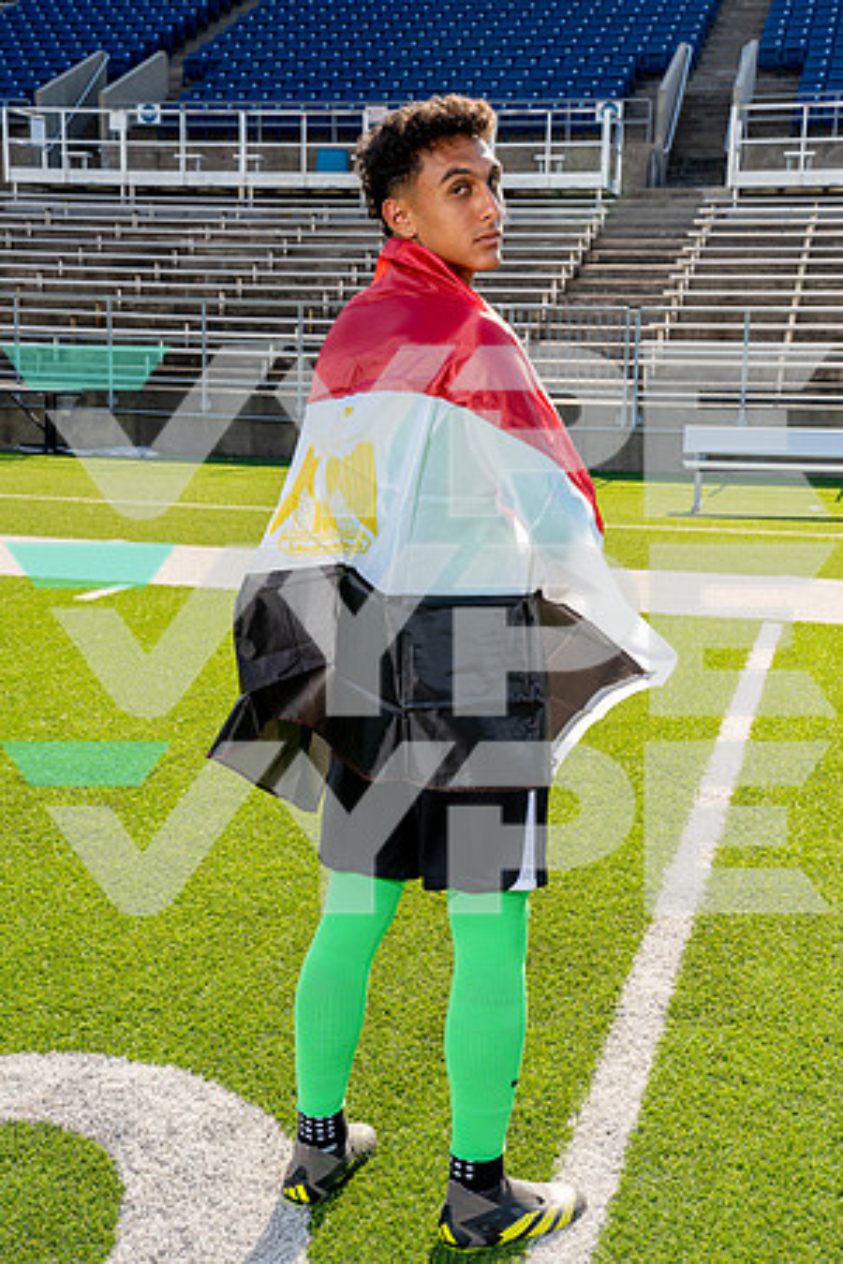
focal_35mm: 50
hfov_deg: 27.0
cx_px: 422
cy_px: 632
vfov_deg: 39.6
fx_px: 1756
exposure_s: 1/250
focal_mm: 50
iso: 320
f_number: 10
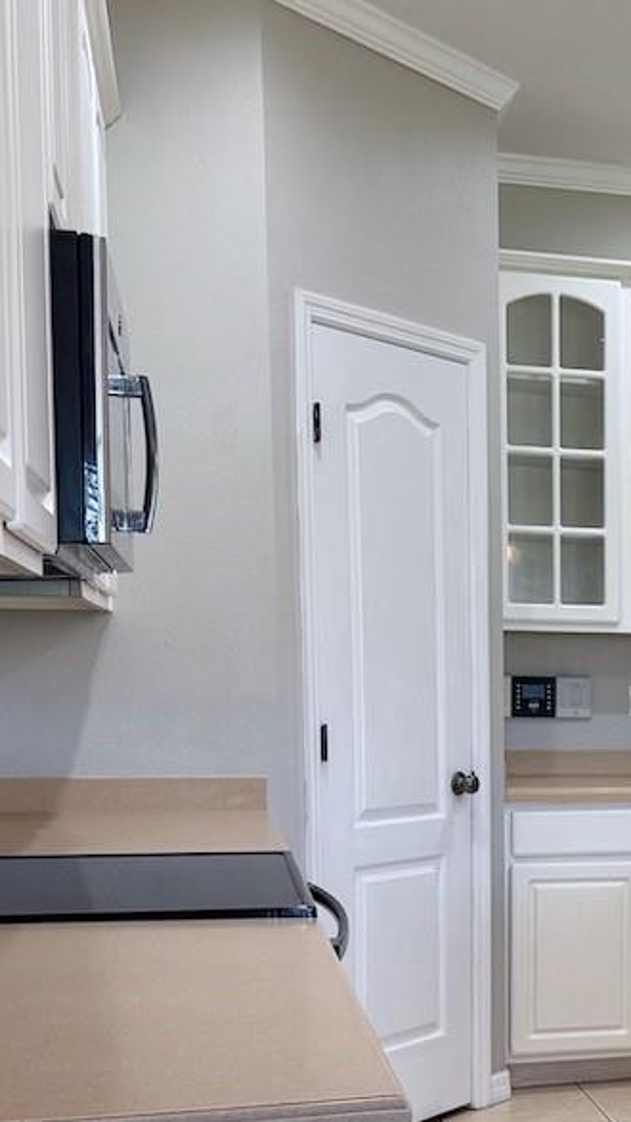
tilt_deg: -5.4
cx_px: 730
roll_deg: -0.6
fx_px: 1696
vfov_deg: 35.9
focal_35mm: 57
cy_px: 826
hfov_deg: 19.9
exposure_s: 1/120
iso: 160
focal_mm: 6.76
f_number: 1.78
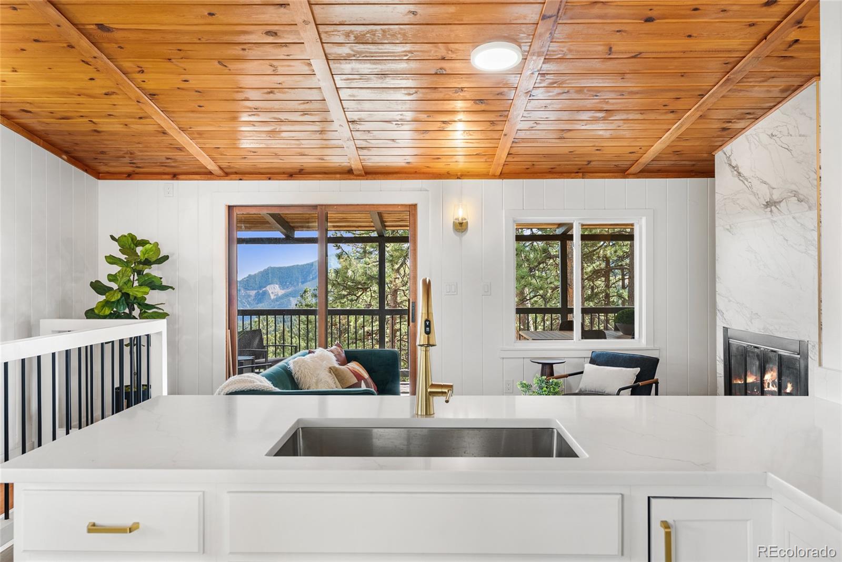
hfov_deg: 69.4
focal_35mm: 26
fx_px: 608
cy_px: 281
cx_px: 421
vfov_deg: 49.6
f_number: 8
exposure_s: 1/1.67
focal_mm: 26
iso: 200
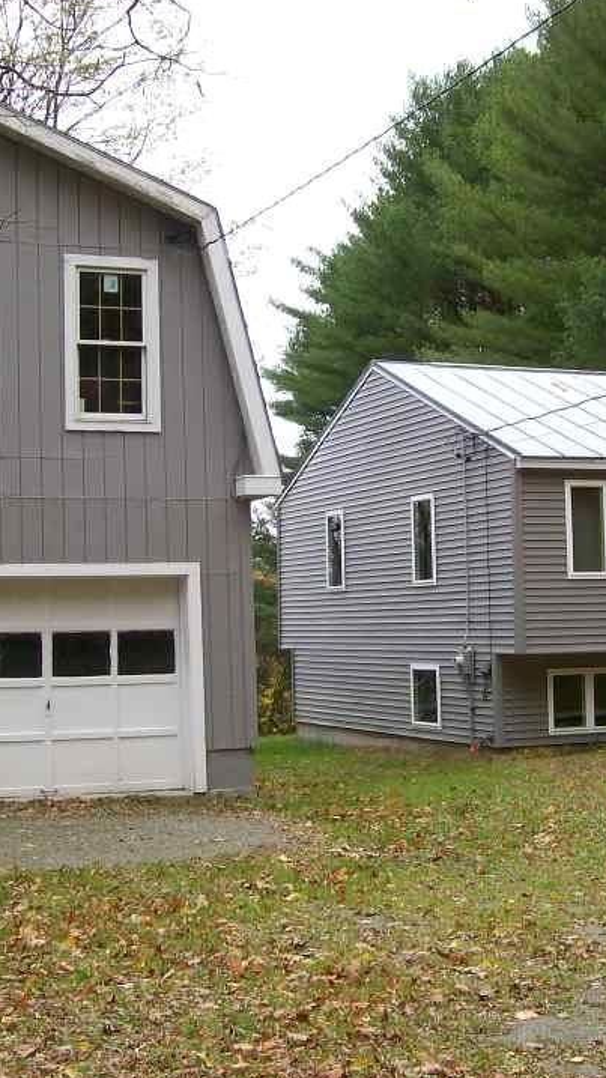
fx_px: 1601
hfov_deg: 21.4
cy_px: 520
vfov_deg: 37.2
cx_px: 286
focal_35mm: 56
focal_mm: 6
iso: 80
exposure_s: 1/147
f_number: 2.7
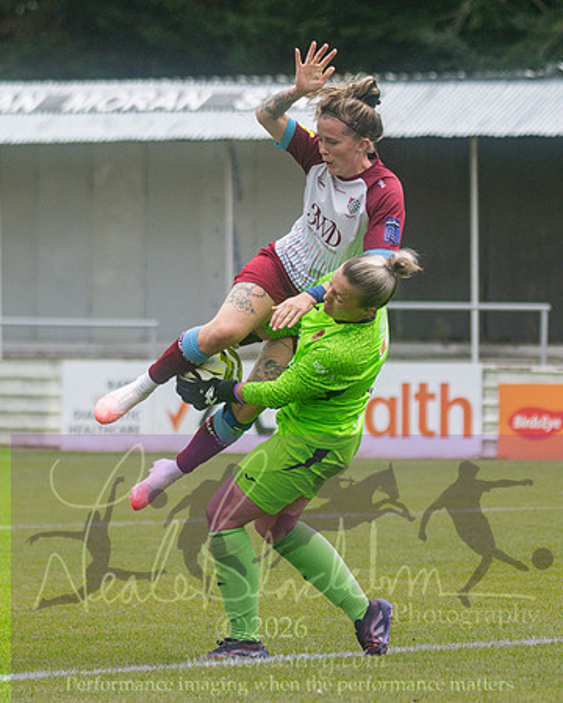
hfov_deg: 4.5
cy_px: 314
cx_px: 464
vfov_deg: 5.7
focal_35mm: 342
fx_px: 7130
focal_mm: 120
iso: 360
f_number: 4
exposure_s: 1/1000
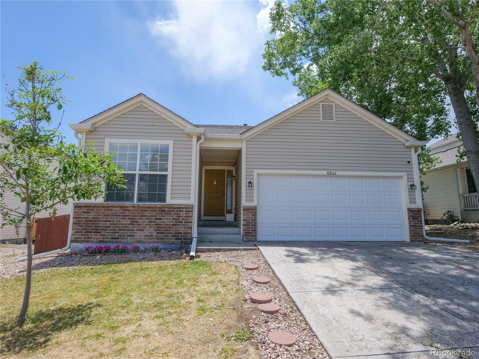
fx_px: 249
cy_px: 180
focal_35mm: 18
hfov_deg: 87.8
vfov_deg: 71.6
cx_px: 240
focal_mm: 9
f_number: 9
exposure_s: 1/400
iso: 200
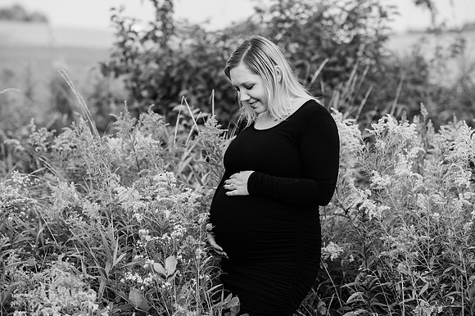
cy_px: 158
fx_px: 1121
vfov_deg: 16.1
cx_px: 238
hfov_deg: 23.9
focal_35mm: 85
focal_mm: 85
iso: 200
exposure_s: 1/640
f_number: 2.8
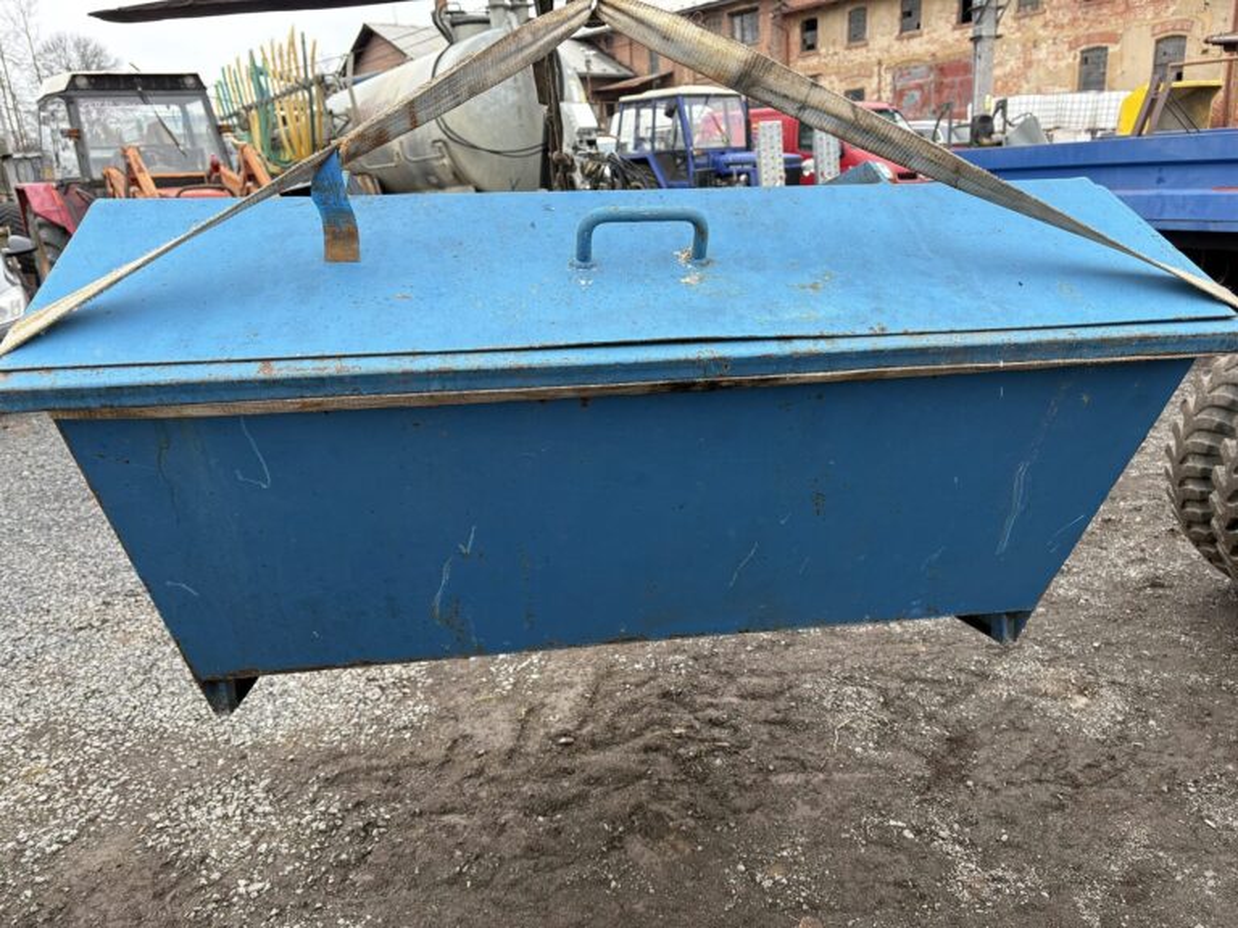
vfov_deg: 53.1
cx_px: 619
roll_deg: +3.4
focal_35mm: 26
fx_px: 930
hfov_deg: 67.3
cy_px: 464
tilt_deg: -16.2
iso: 50
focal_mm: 5.96
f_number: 1.6
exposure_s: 1/399
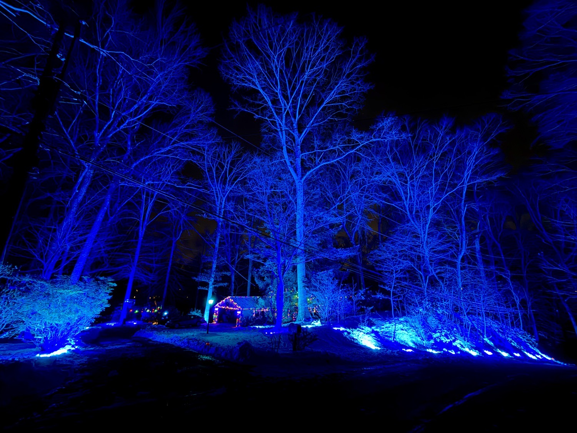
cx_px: 288
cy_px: 216
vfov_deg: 85.7
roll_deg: -1.6
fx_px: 233
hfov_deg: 102.1
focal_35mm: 14
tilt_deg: +18.0
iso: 1250
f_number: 2.2
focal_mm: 2.22
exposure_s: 1/6
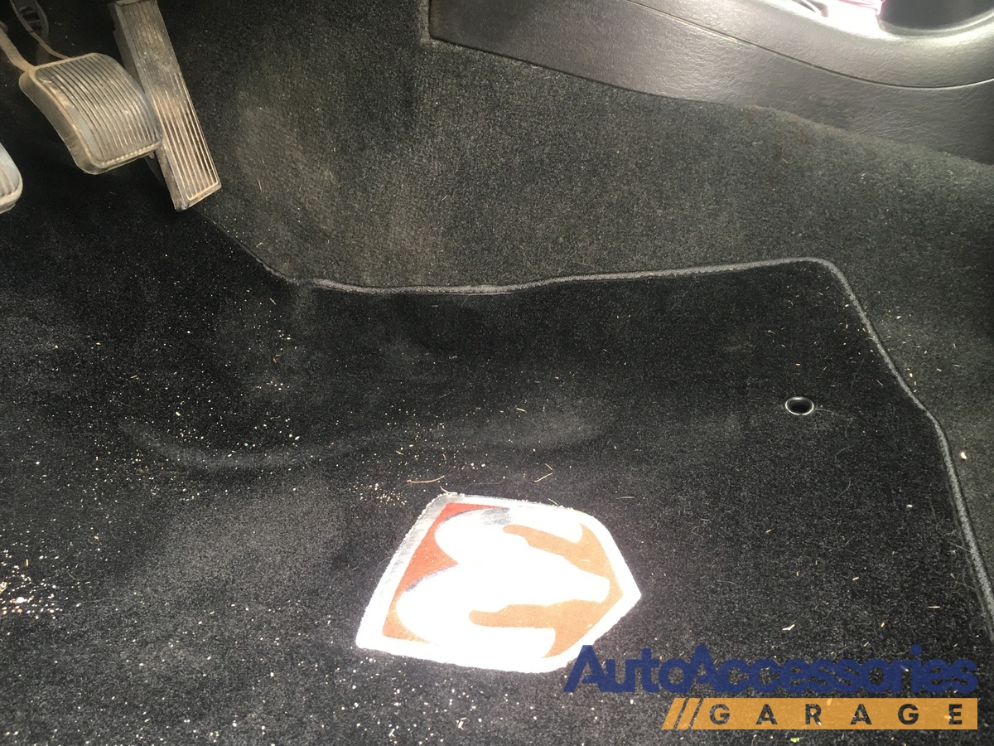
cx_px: 497
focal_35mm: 29
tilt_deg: -30.9
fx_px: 833
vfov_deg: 48.2
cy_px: 373
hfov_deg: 61.7
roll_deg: -0.1
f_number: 2.2
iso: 100
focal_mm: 4.15
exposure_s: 1/30
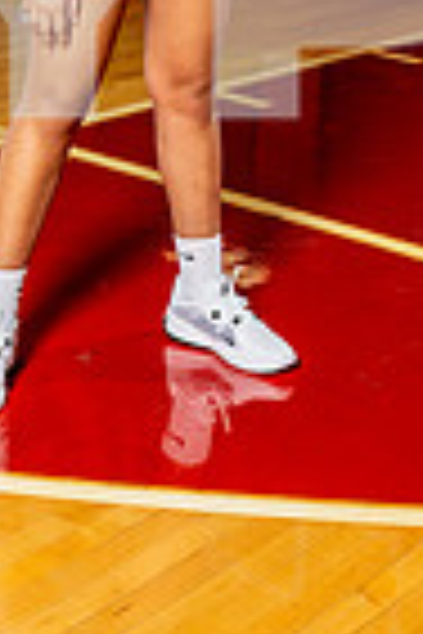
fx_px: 1692
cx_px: 171
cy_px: -333
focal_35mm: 96
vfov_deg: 18.6
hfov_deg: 14.2
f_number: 5.6
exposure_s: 1/250
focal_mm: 30
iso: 400
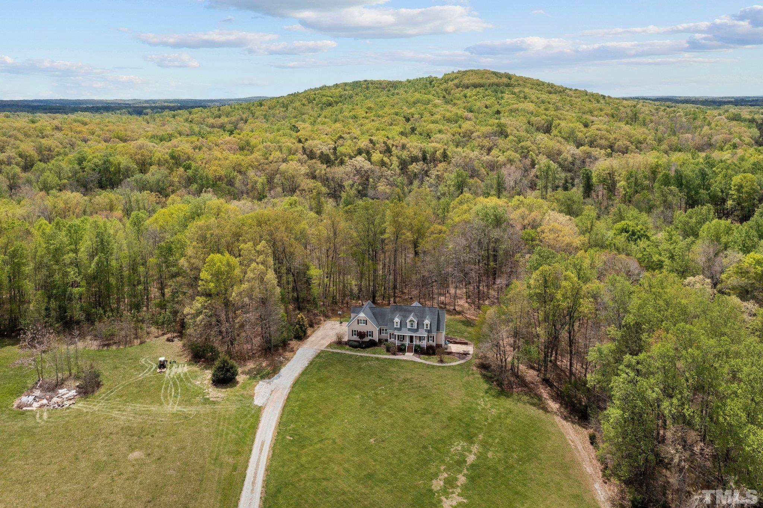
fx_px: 593
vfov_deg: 46.4
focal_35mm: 28
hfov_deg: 65.5
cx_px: 382
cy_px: 254
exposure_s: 1/500
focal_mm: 10.26
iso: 100
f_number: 6.3
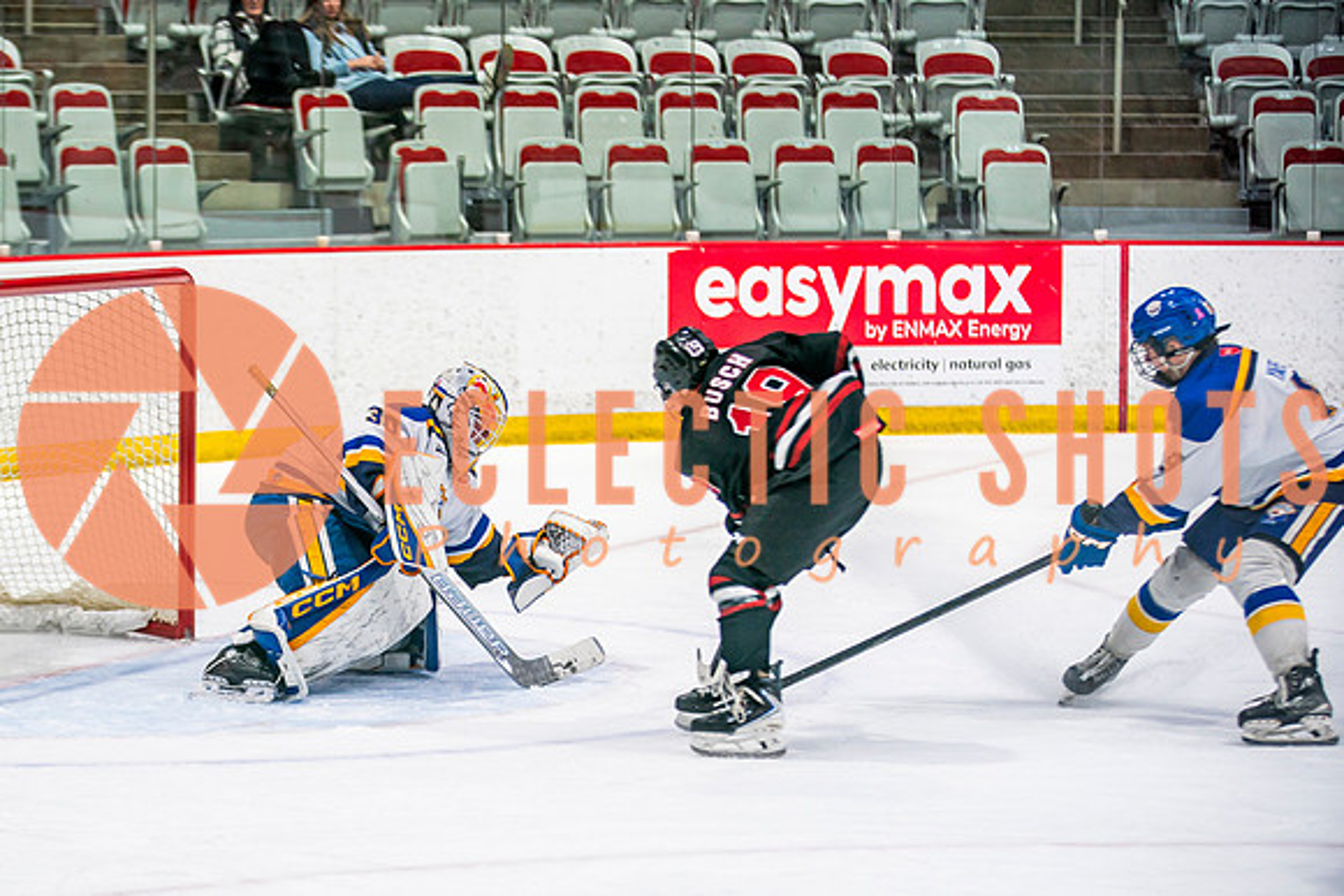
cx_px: 447
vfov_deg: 9.8
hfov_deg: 14.6
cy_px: 546
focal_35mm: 140
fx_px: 5242
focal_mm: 105
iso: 400
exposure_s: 1/640
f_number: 2.8
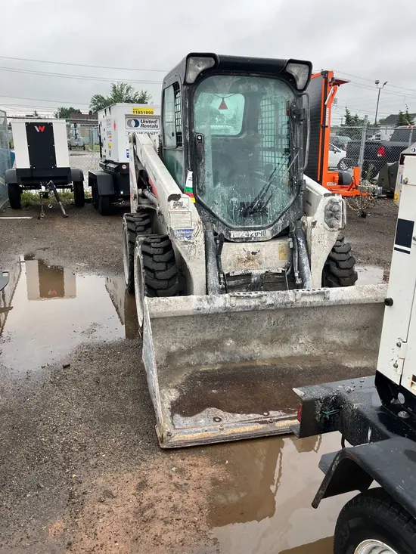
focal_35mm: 28
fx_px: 449
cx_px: 208
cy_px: 277
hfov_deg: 49.8
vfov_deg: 63.4
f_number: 1.8
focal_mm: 3.99
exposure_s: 1/121
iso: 40
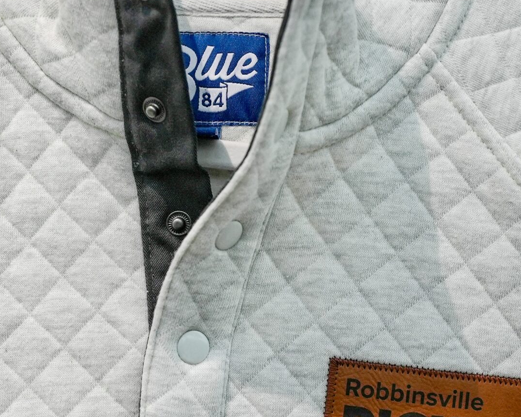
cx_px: 310
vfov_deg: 19.6
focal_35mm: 78
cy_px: 244
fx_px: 1203
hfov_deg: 24.4
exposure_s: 1/160
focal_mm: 35
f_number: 4
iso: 1250
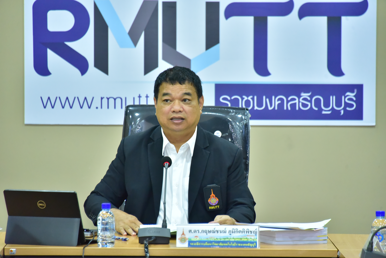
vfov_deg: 4.6
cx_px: 193
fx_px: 3218
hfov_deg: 6.9
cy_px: 129
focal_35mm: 300
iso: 6400
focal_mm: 300
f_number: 5.6
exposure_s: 1/200
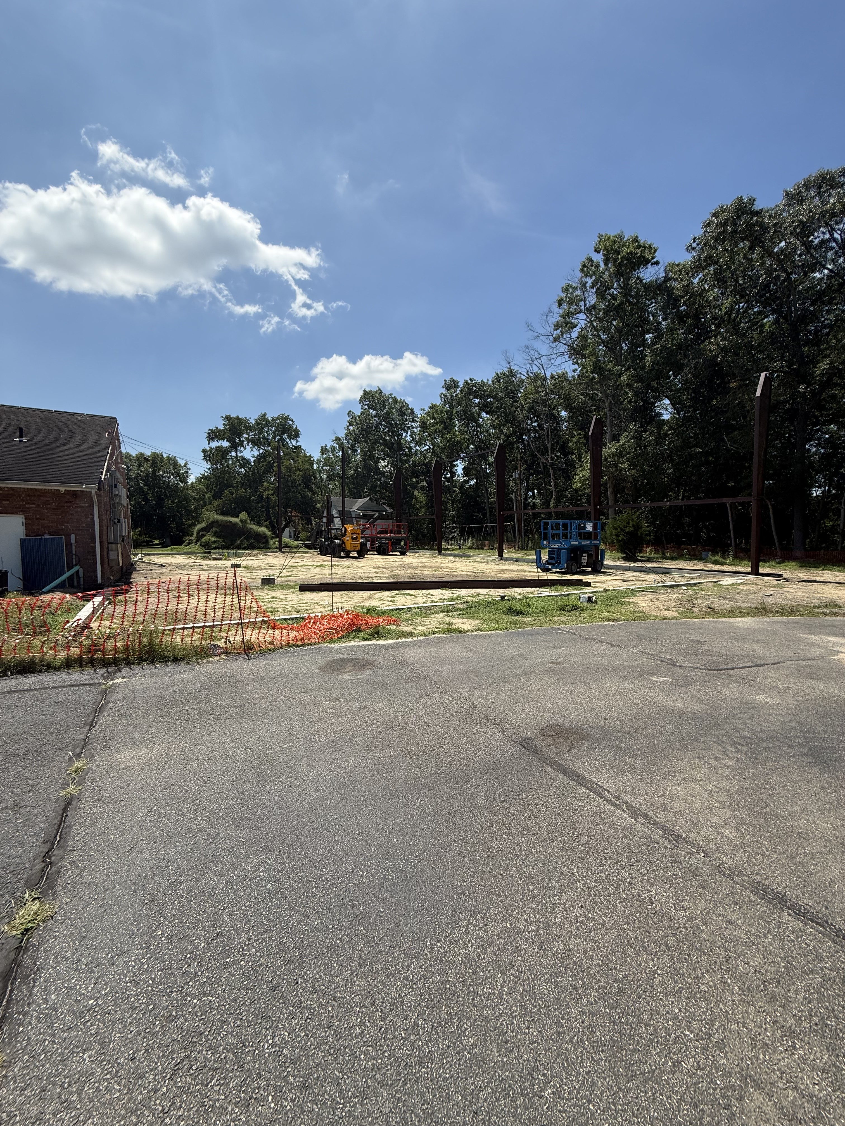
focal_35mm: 14
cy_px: 563
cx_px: 422
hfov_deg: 85.7
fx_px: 456
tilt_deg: -2.8
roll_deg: -0.8
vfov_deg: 102.1
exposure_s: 1/2165
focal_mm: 2.22
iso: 50
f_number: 2.2
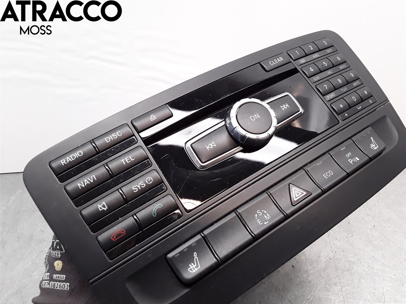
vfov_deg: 49.7
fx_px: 328
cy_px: 152
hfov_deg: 63.4
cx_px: 203
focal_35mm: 28
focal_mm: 2.91
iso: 100
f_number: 1.9
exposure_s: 1/100
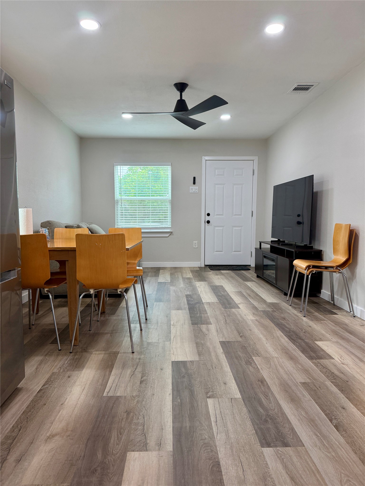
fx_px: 337
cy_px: 243
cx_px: 182
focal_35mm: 24
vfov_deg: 71.6
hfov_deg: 56.8
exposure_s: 1/129
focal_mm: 6.76
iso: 200
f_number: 1.78
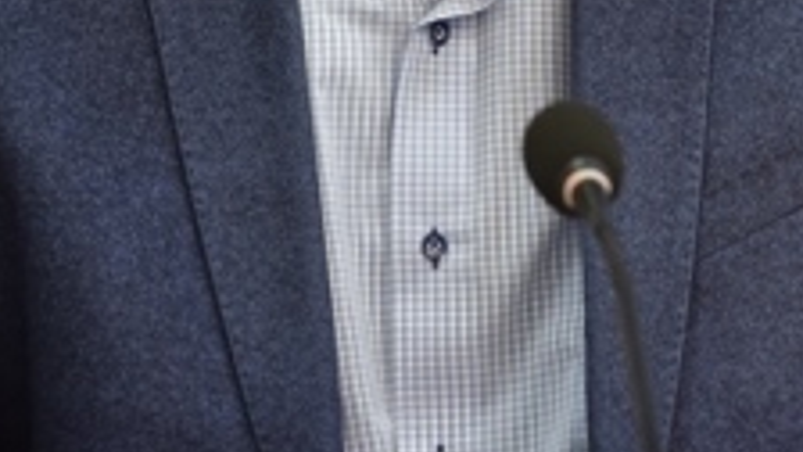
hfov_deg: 3.0
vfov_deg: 1.7
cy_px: -382
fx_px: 15288
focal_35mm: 718
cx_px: 613
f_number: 4
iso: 1250
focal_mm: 200
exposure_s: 1/200
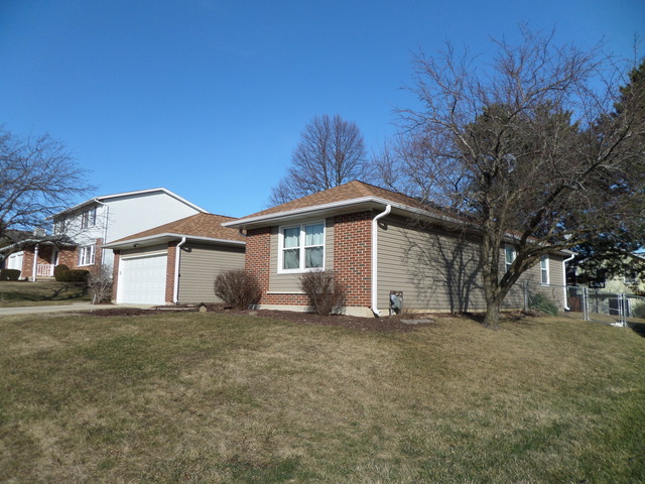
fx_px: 447
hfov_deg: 71.6
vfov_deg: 56.8
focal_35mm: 24
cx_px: 322
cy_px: 242
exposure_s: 1/1000
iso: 80
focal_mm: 4.3
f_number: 3.1
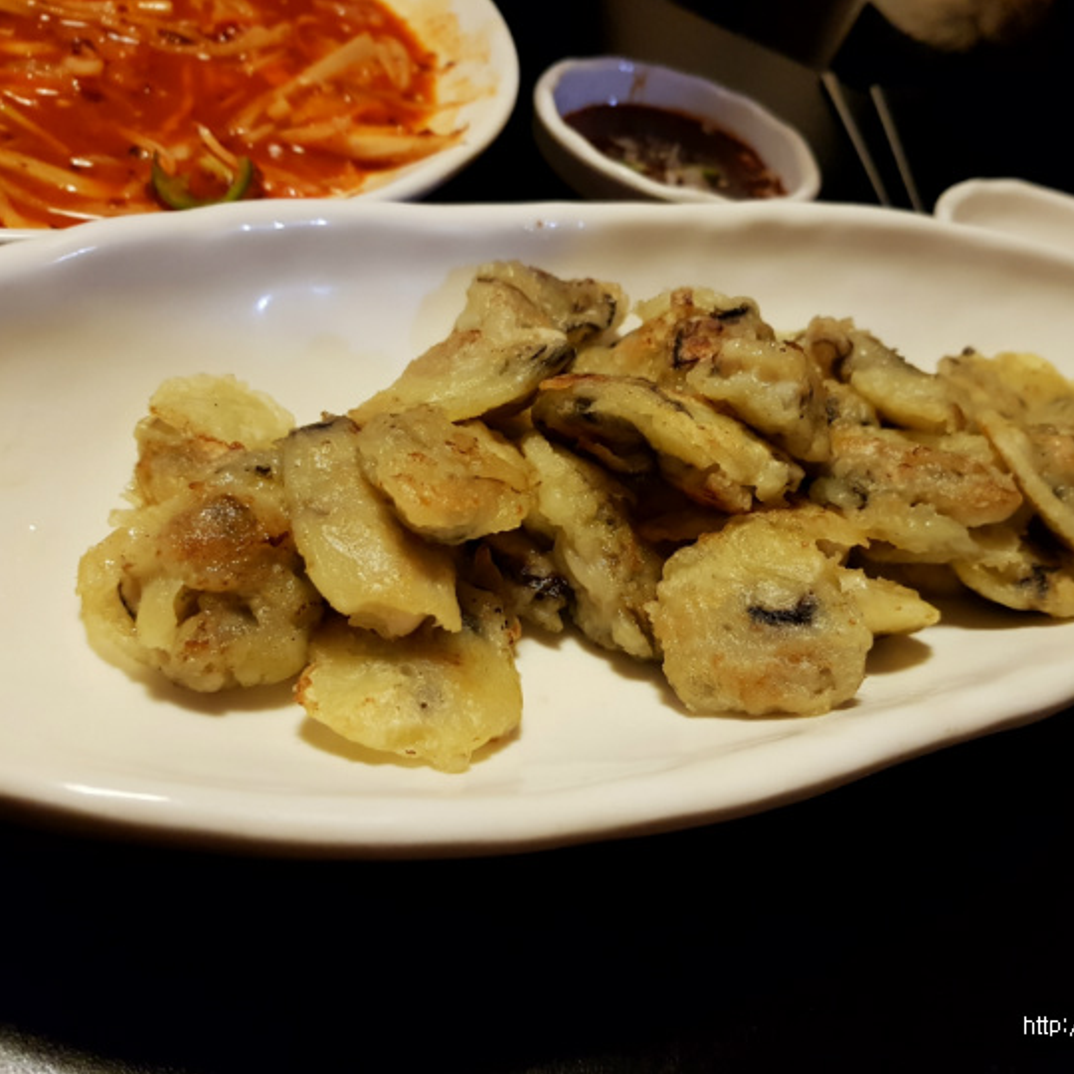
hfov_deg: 52.2
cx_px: 642
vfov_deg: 52.5
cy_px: 535
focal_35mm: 31
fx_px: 1088
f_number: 1.7
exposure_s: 1/30
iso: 250
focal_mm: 4.2
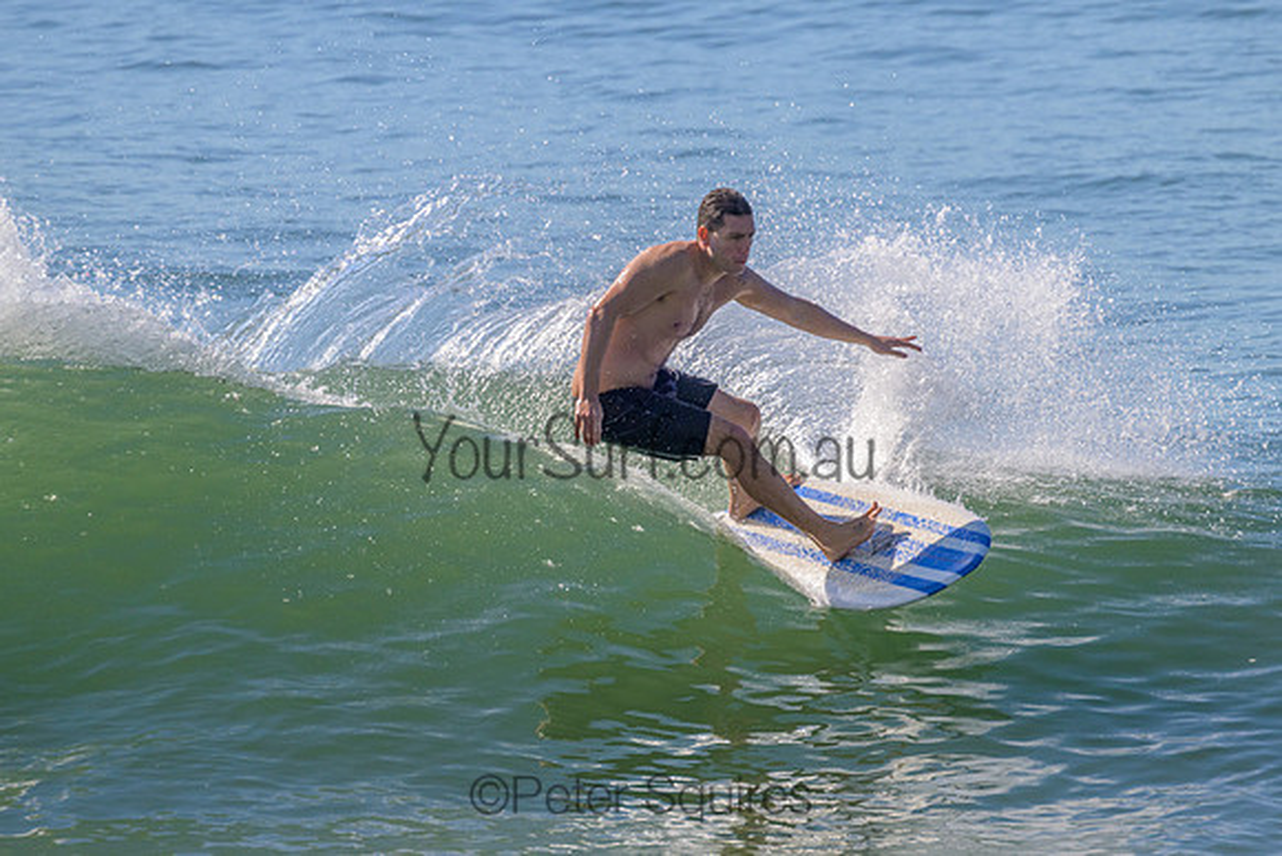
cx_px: 651
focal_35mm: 760
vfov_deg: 1.8
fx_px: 27057
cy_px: 349
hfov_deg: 2.7
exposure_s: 1/2000
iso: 560
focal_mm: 620
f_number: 11
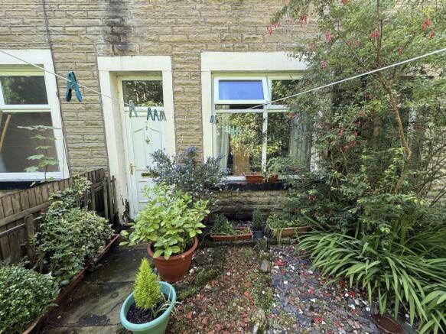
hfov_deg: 102.1
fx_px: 180
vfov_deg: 85.7
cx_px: 223
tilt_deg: -7.8
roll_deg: +0.2
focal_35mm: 14
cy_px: 167
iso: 50
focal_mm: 2.22
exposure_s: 1/99
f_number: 2.2
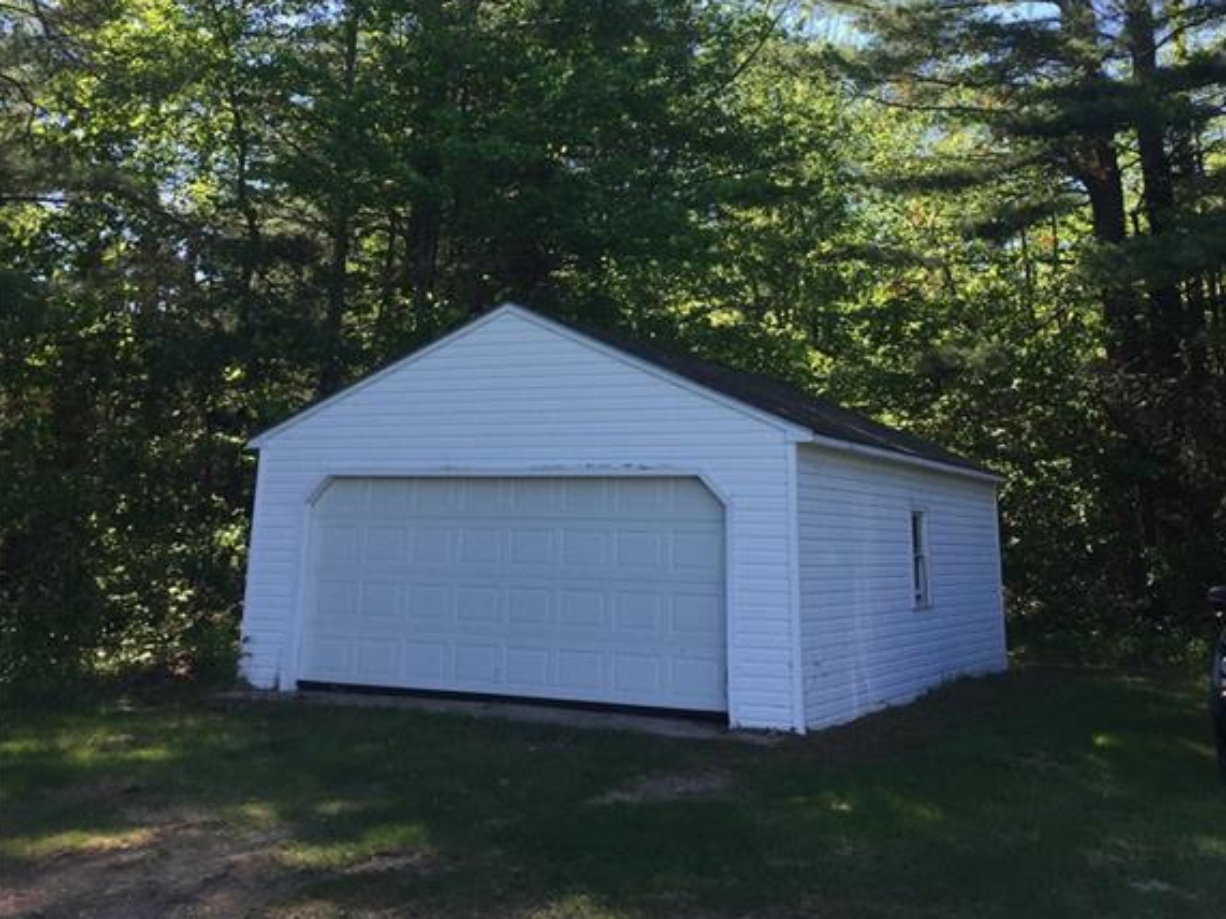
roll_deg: -2.2
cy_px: 99
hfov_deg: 47.9
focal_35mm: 39
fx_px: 1381
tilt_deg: +17.1
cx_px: 612
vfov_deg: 34.8
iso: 32
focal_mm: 4.15
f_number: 2.2
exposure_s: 1/746
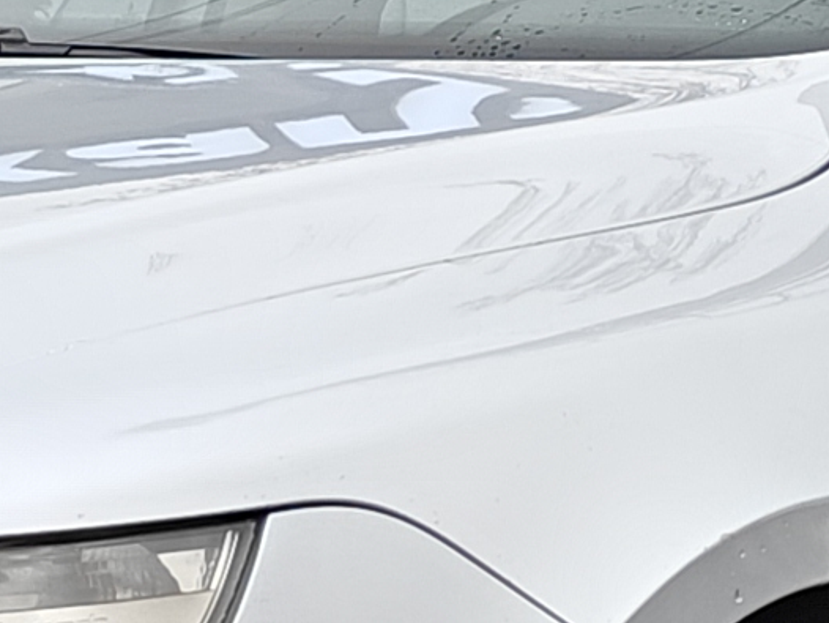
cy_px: 465
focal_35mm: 280
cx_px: 377
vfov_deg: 5.3
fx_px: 6709
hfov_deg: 7.1
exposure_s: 1/210
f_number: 2
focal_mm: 7.08
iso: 50
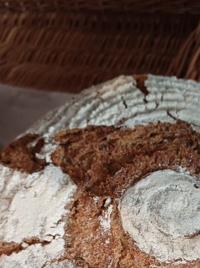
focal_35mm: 46
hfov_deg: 30.7
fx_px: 355
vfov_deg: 38.8
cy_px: 233
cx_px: 159
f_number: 1.8
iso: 320
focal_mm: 4.65
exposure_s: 1/50
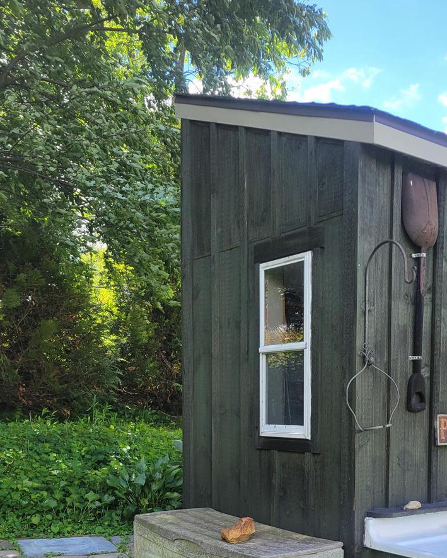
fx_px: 727
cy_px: 445
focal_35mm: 44
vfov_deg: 40.3
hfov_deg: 33.5
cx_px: 335
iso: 40
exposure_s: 1/622
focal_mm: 5.4
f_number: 1.8
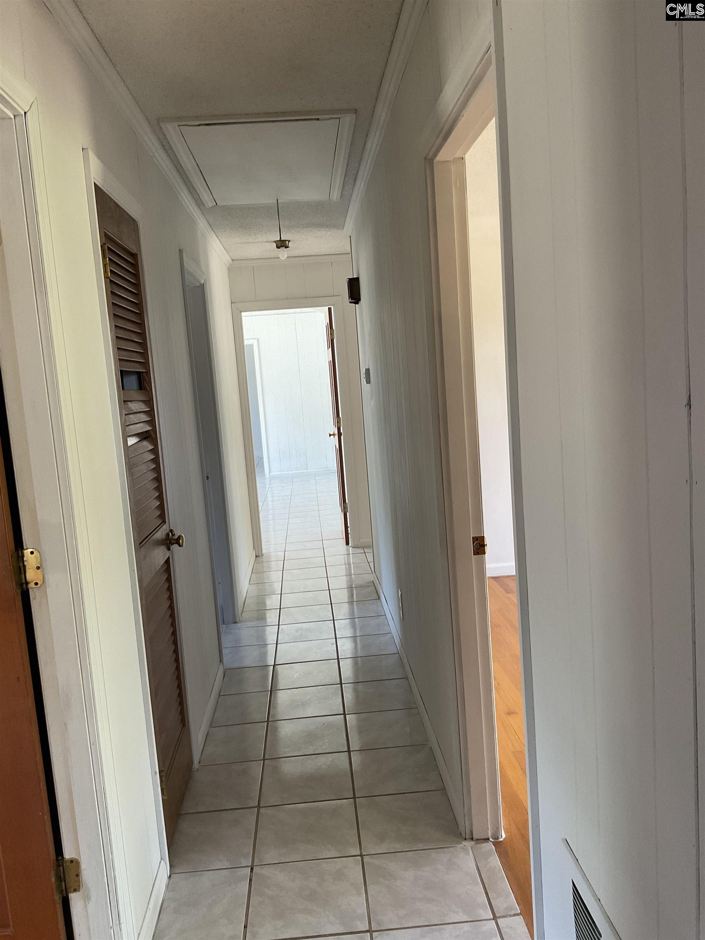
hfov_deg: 48.2
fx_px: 787
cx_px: 352
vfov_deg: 61.7
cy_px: 470
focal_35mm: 29
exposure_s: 1/60
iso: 80
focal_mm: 3
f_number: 1.8
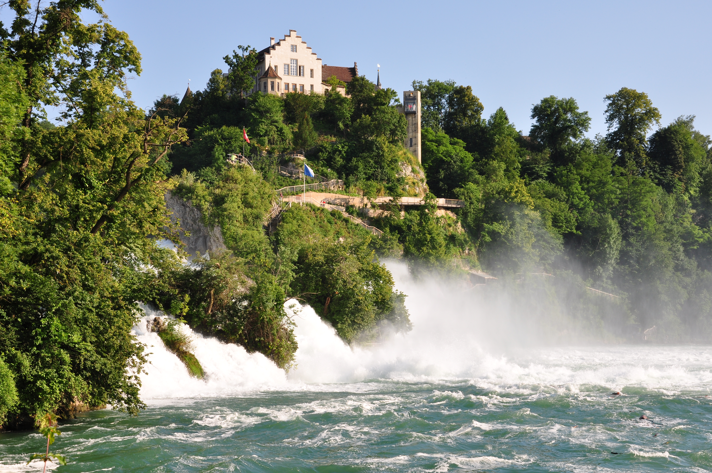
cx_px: 356
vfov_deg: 21.5
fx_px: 1244
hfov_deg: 31.9
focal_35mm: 63
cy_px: 236
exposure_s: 1/200
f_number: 11
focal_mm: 42
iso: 200
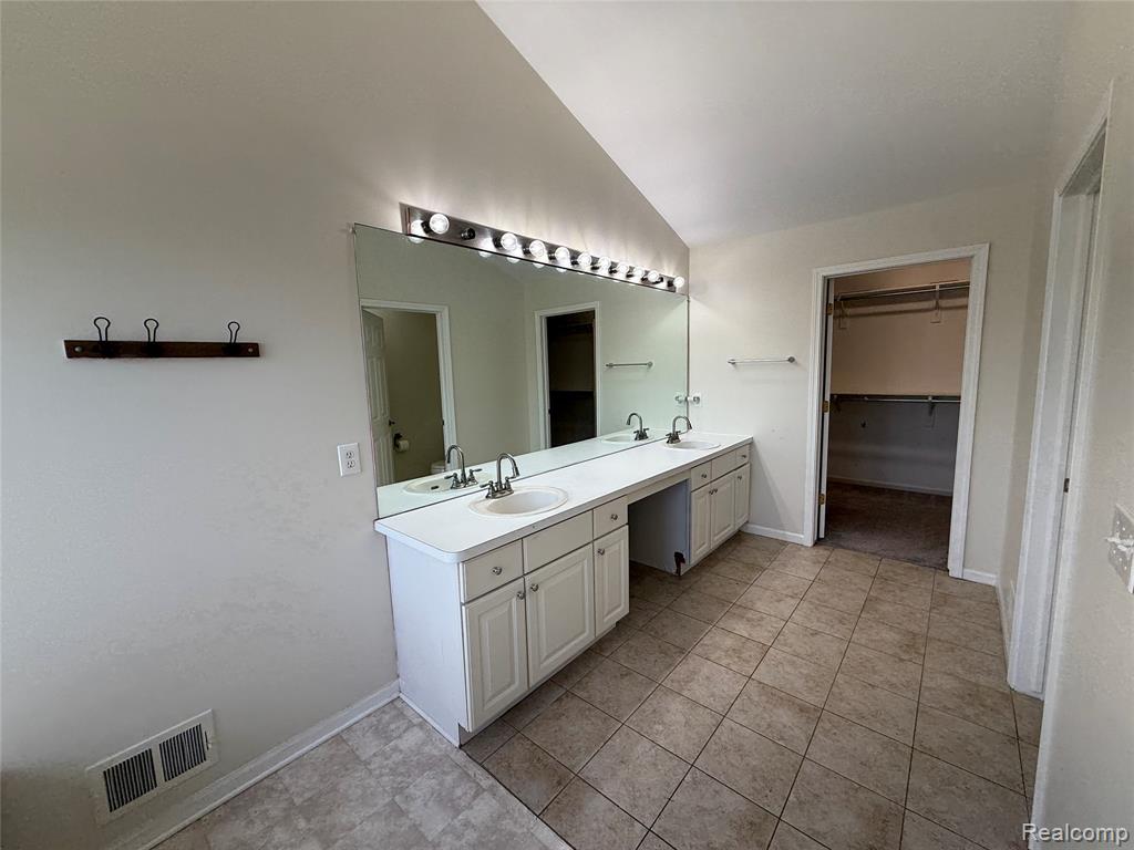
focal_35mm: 14
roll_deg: +2.3
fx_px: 459
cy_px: 425
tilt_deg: -5.5
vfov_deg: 85.7
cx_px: 567
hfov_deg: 102.1
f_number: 2.2
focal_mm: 2.22
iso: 50
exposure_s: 1/125
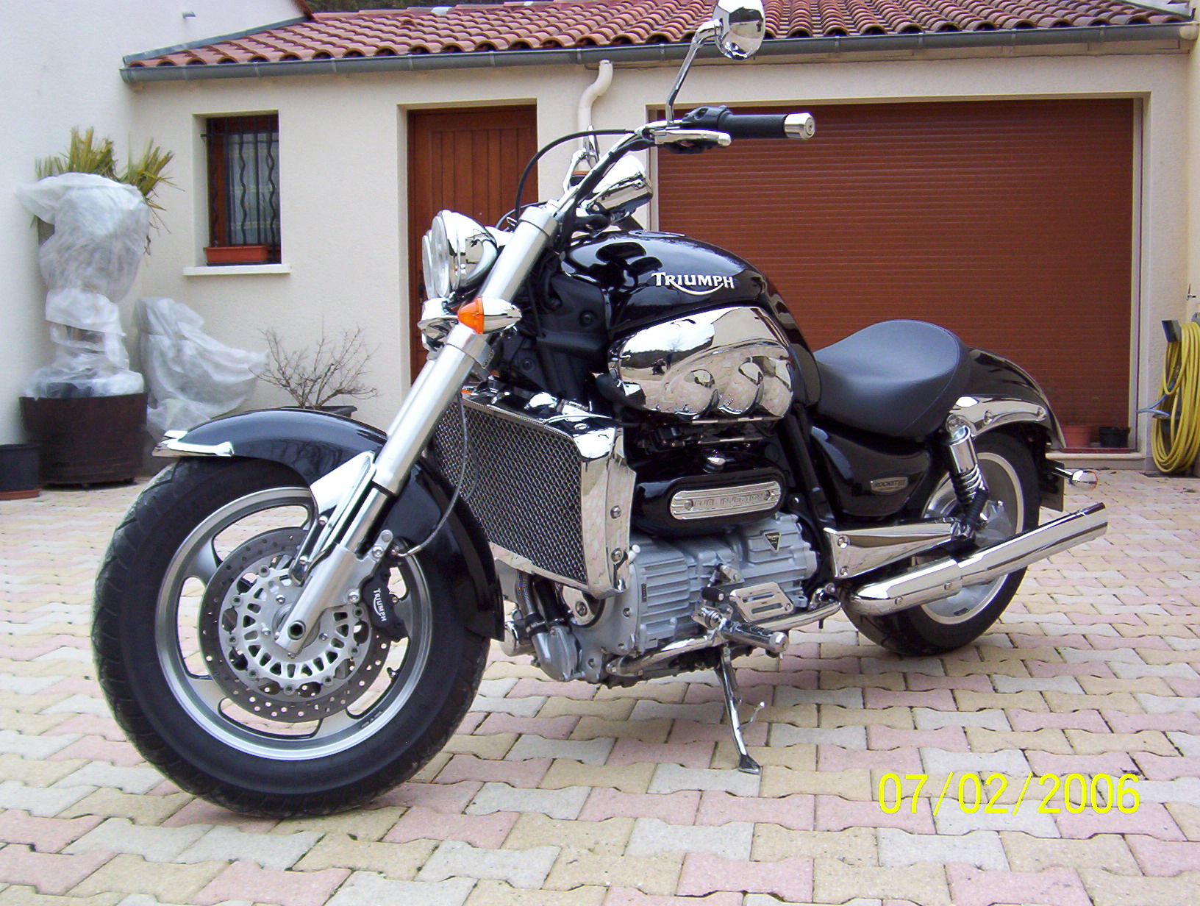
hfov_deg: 51.2
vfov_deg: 39.8
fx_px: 1251
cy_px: 453
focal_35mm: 36
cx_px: 600
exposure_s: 1/135
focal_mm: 5.54
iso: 100
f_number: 2.76
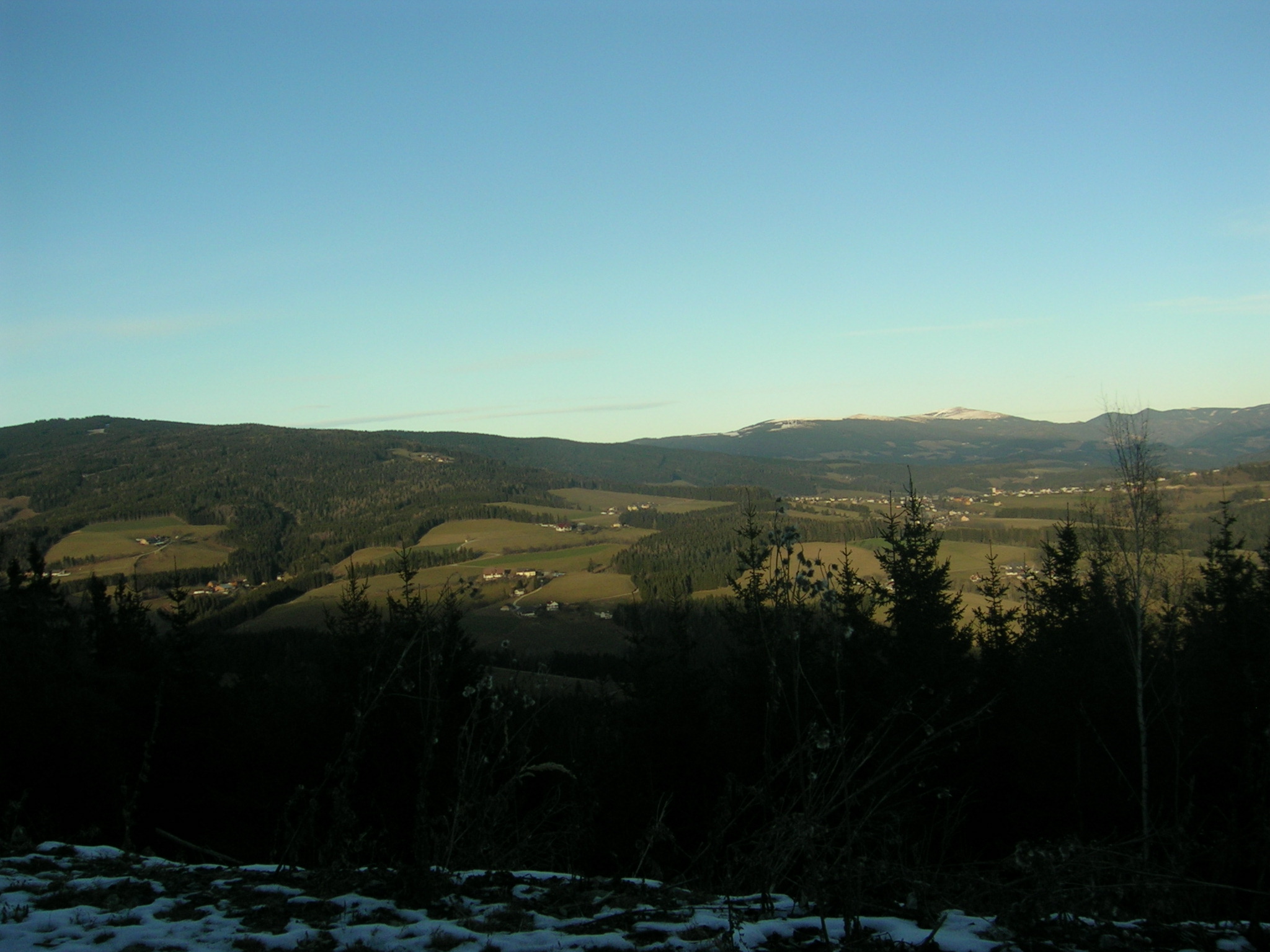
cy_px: 476
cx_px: 635
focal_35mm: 35
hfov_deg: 52.6
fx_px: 1284
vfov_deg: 40.7
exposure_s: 1/320
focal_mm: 5.4
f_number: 4.8
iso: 50
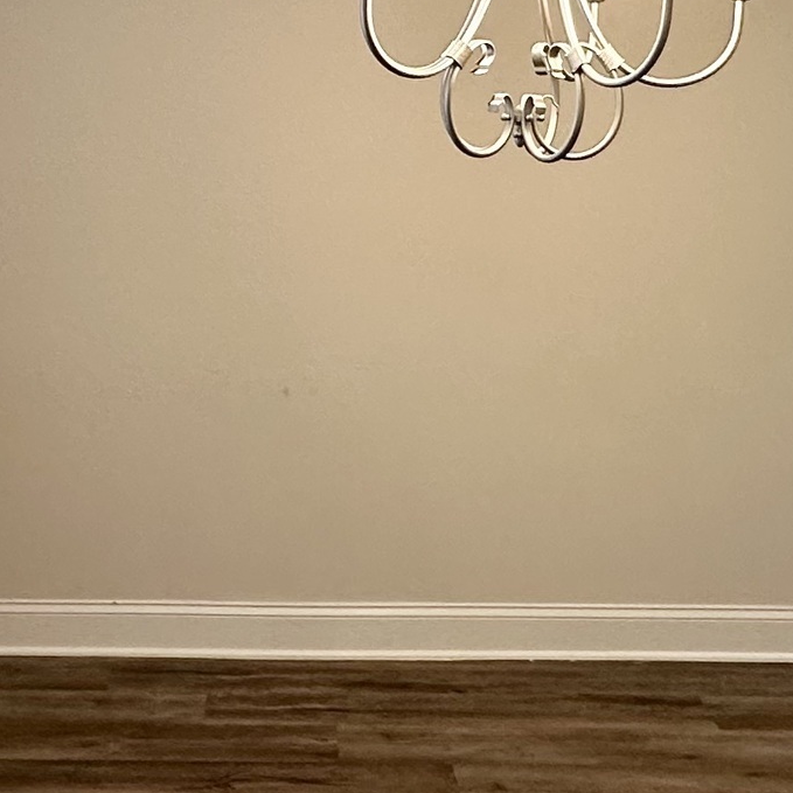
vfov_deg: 29.5
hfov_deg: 30.2
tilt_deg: -3.4
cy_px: 99
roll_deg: -0.1
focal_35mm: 56
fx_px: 1451
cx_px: 222
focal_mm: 2.22
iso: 160
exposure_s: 1/120
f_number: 2.2
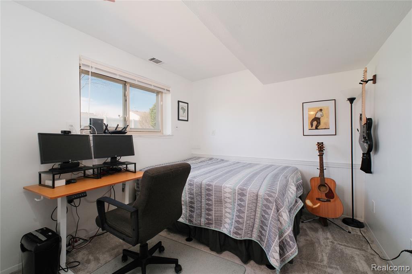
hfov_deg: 100.4
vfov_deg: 77.3
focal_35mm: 15
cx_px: 206
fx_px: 172
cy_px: 137
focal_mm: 10
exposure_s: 1/125
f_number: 7.1
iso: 500
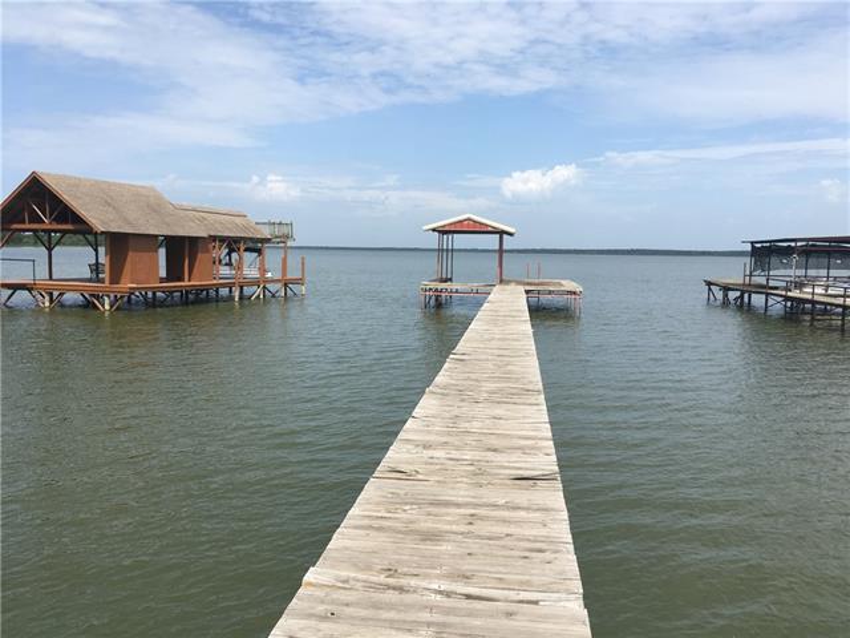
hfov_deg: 61.7
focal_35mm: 29
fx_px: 712
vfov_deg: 48.2
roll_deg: -1.6
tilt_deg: -7.7
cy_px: 319
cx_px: 425
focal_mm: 4.15
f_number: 2.2
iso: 25
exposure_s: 1/1709
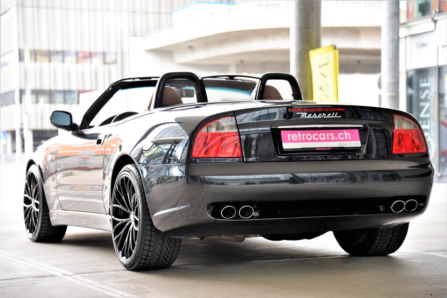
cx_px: 224
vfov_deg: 16.1
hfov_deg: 23.9
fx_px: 1056
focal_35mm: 85
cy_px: 149
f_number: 4
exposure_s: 1/40
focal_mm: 85
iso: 800
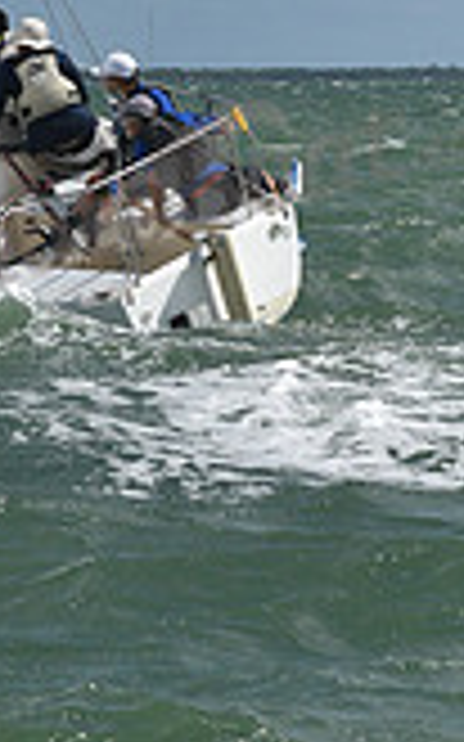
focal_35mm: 251
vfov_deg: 8.2
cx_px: -345
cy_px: -432
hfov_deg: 5.2
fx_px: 5083
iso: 250
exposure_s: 1/1600
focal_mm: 70
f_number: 9
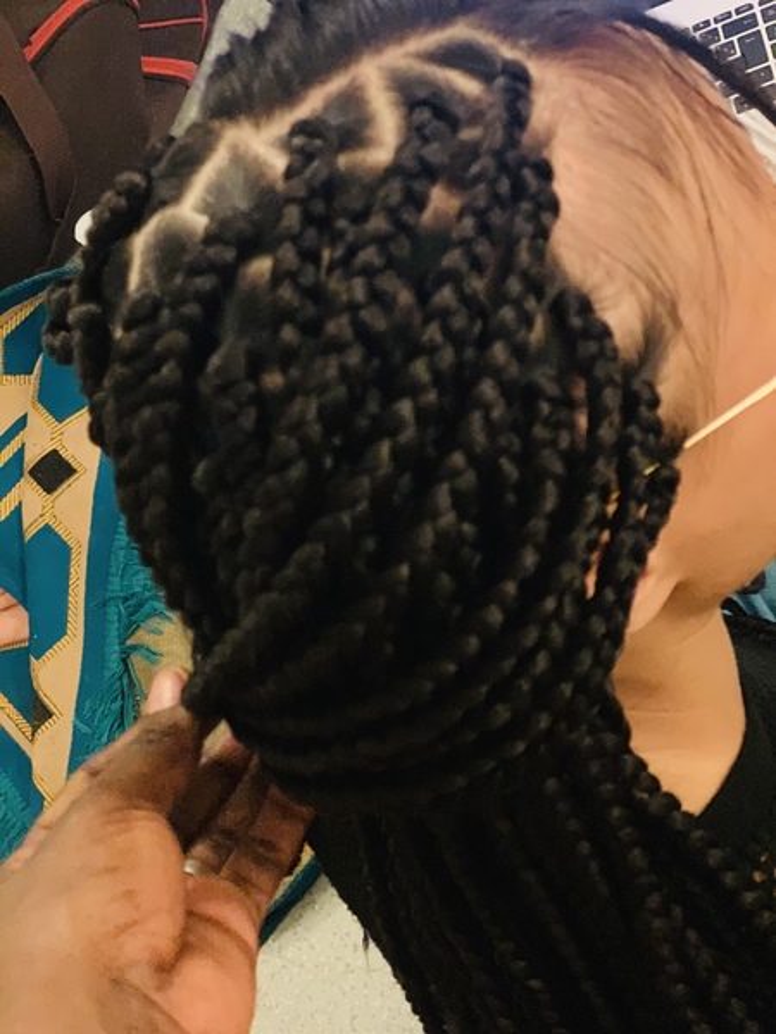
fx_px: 1554
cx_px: 388
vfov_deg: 36.8
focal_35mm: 52
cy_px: 517
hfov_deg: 28.0
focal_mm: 6
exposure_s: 1/25
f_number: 2.4
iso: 640
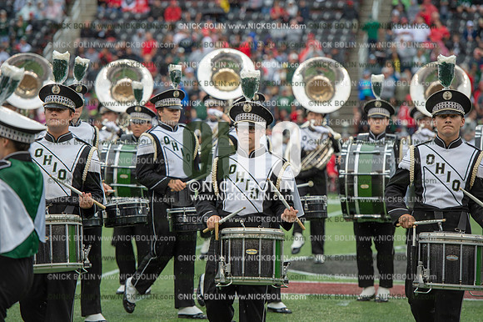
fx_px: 2212
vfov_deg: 8.3
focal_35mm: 165
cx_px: 242
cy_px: 161
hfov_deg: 12.5
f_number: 4
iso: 400
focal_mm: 165
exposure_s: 1/500
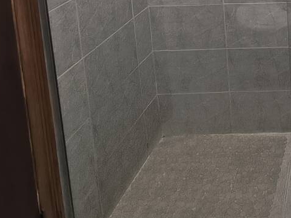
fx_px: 303
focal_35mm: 36
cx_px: 341
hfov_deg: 39.1
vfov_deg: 28.4
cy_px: -97
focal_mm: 2.13
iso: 692
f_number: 2.2
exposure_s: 1/30
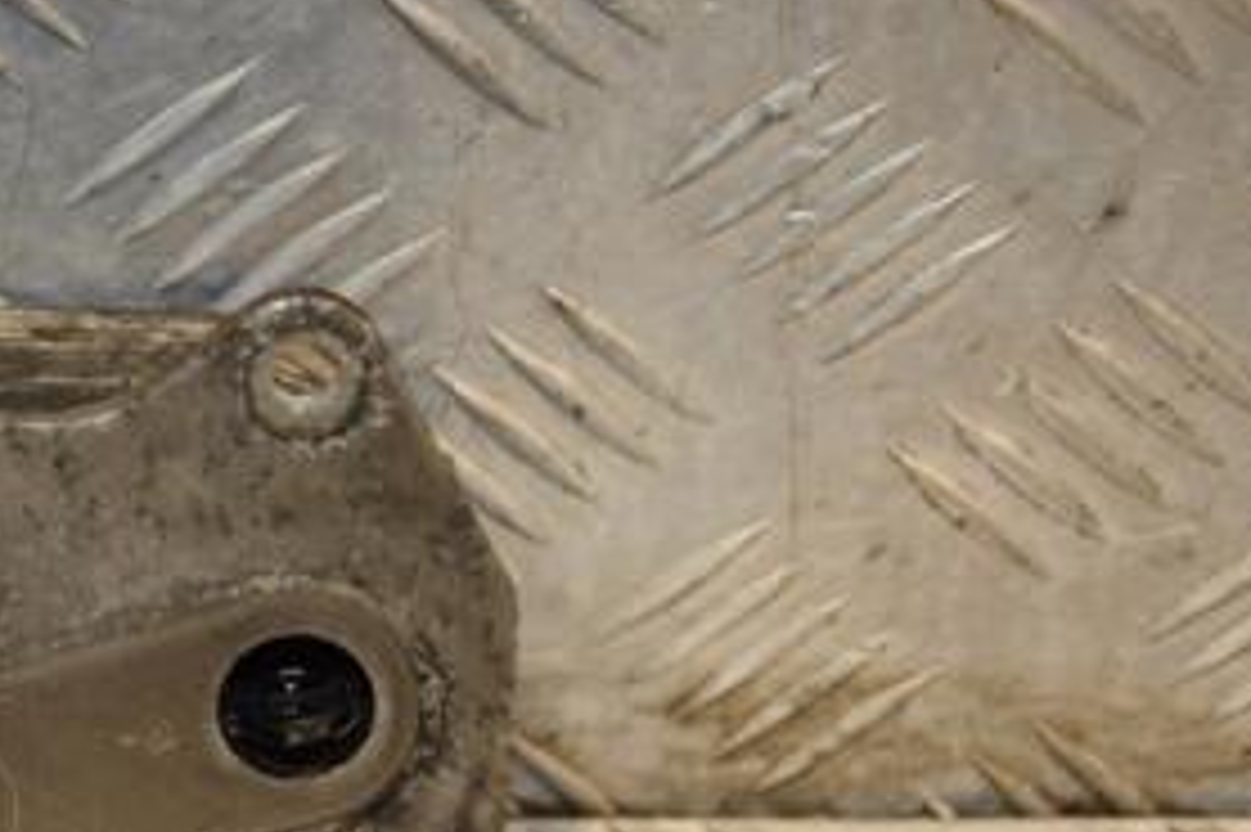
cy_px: 684
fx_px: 6980
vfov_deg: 6.8
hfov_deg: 10.2
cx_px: -32
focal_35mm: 201
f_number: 5.3
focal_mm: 62
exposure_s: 1/200
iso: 800
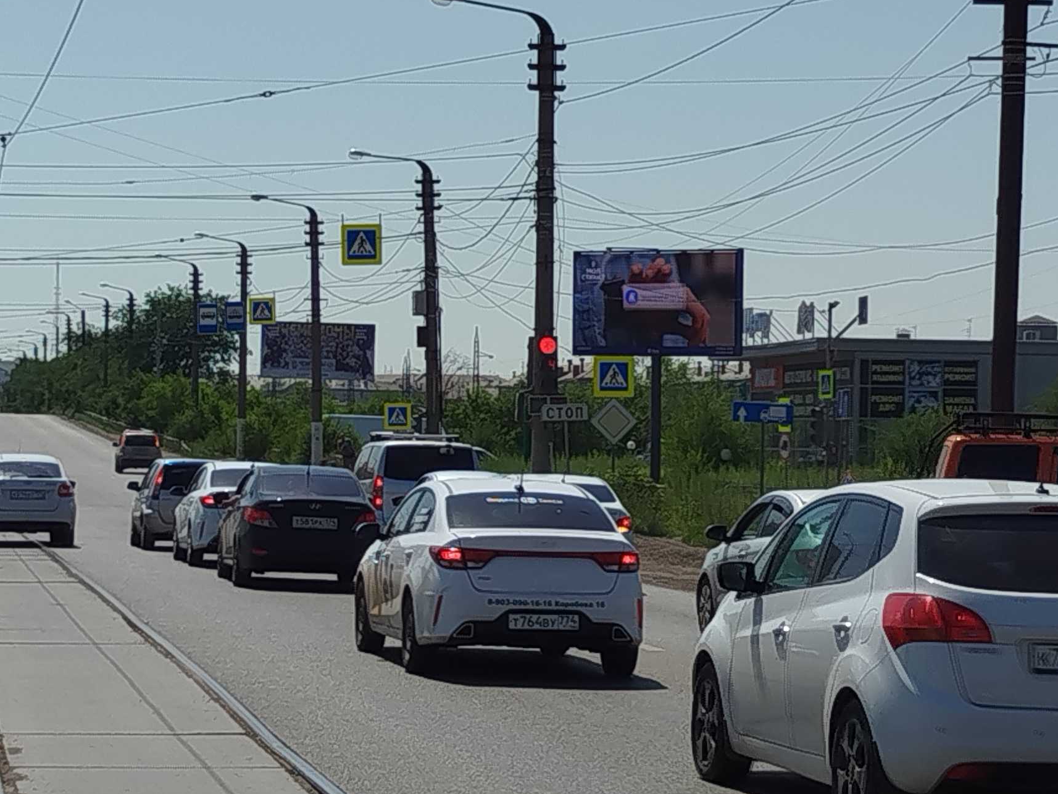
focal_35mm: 112
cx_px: 562
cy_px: 434
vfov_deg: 13.2
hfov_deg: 17.6
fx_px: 3424
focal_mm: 5.31
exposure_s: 1/2715
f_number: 1.7
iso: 50
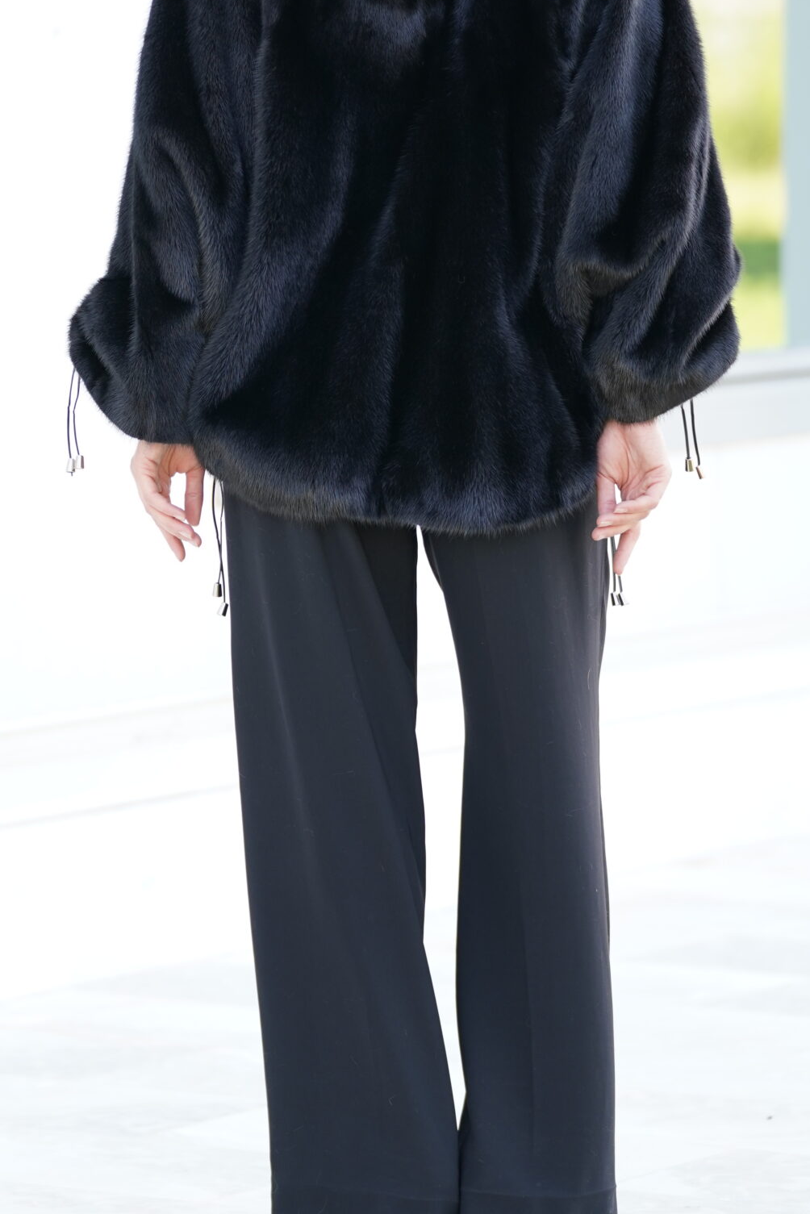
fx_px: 7286
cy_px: 343
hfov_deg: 6.4
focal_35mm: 216
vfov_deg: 9.5
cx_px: 276
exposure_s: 1/250
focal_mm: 127
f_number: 2.8
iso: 250
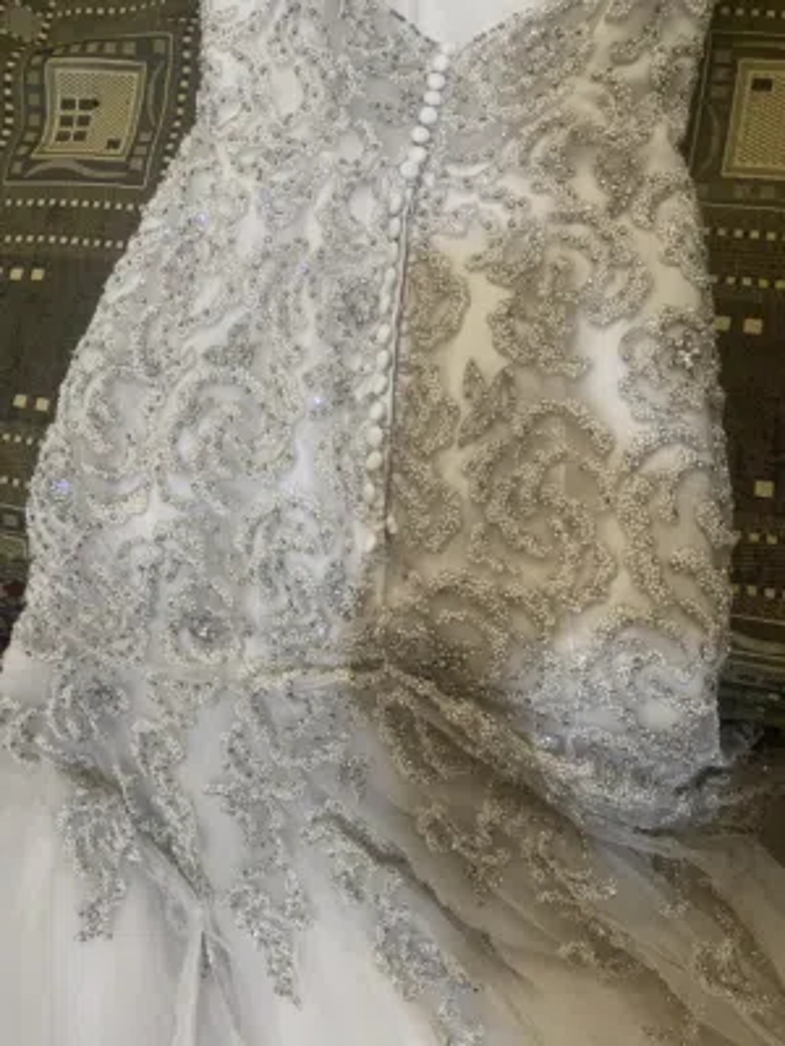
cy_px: 523
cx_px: 392
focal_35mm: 26
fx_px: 786
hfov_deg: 53.1
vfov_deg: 67.3
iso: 250
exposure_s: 1/60
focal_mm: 4.25
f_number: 1.8
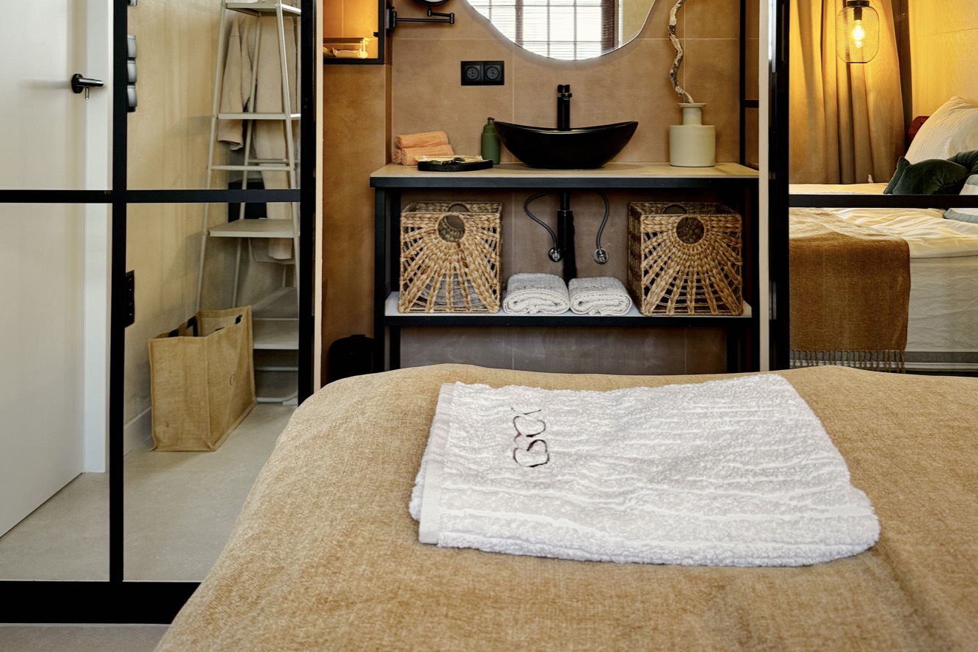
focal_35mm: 34
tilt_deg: -1.3
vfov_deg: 37.1
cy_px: 102
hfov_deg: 55.8
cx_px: 486
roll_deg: +0.2
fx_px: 924
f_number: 1.78
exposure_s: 1/66
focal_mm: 6.76
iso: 200
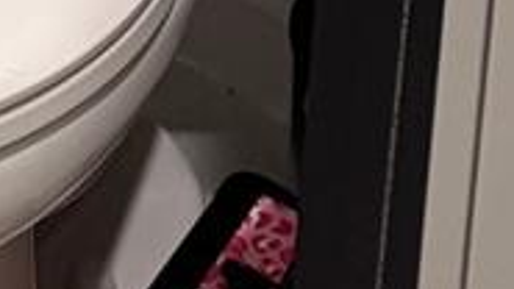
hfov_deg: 11.0
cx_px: -667
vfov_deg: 5.0
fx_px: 2317
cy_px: -1362
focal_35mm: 170
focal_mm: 6.76
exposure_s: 1/60
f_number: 1.78
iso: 250
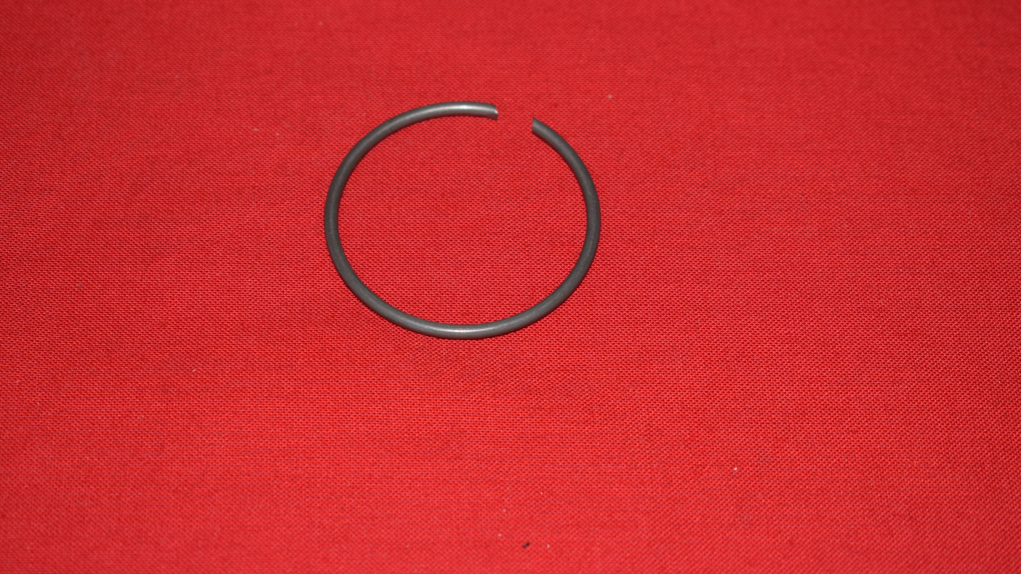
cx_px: 512
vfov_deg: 13.8
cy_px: 257
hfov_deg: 24.3
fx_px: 2370
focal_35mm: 88
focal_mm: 55
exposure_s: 1/200
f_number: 5.6
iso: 400
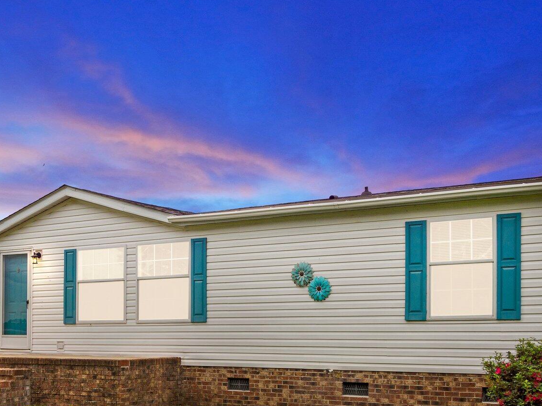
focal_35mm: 51
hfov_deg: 37.3
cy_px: 293
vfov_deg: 28.2
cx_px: 214
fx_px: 799
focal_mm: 14
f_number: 4
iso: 200
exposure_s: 1/1250
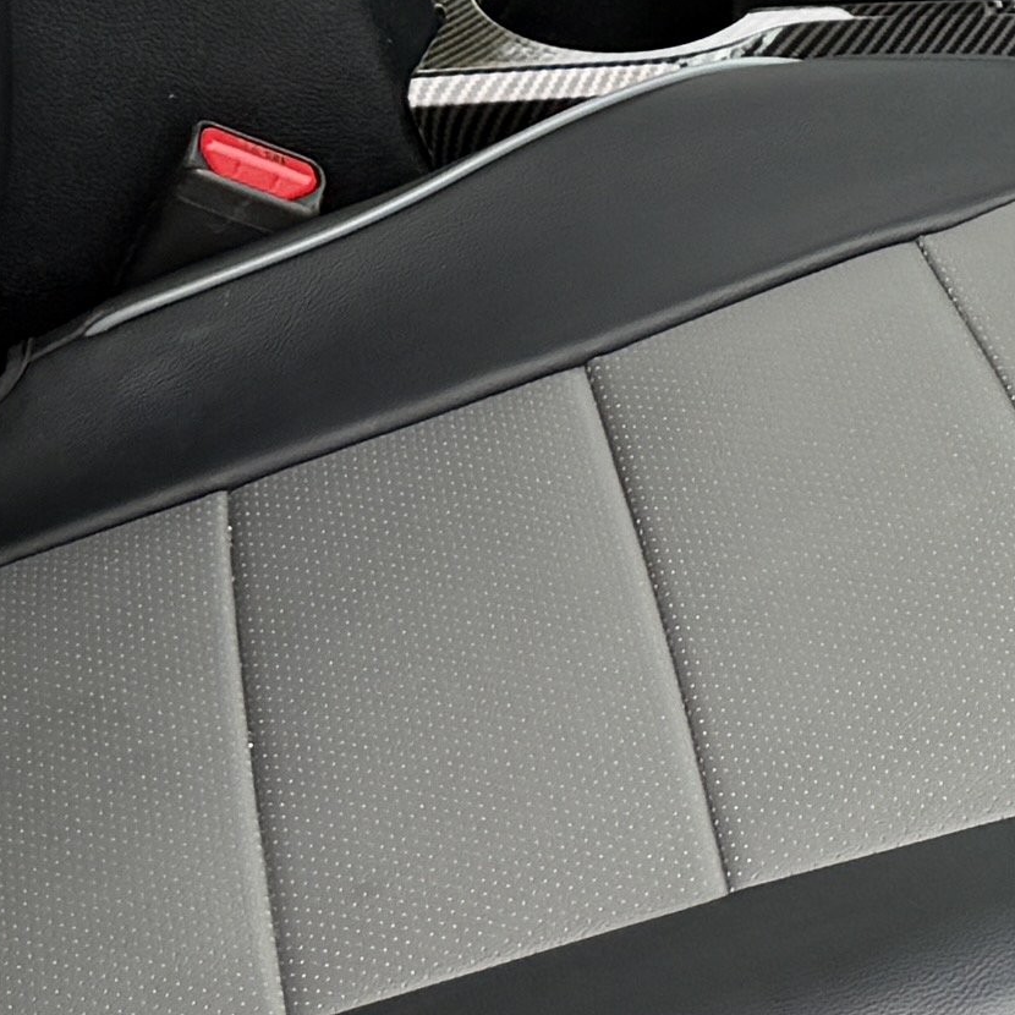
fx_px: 4843
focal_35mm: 146
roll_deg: -0.1
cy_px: -719
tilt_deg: -15.8
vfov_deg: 11.3
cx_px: 1035
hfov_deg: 11.8
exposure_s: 1/273
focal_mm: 6.76
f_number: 1.78
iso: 64
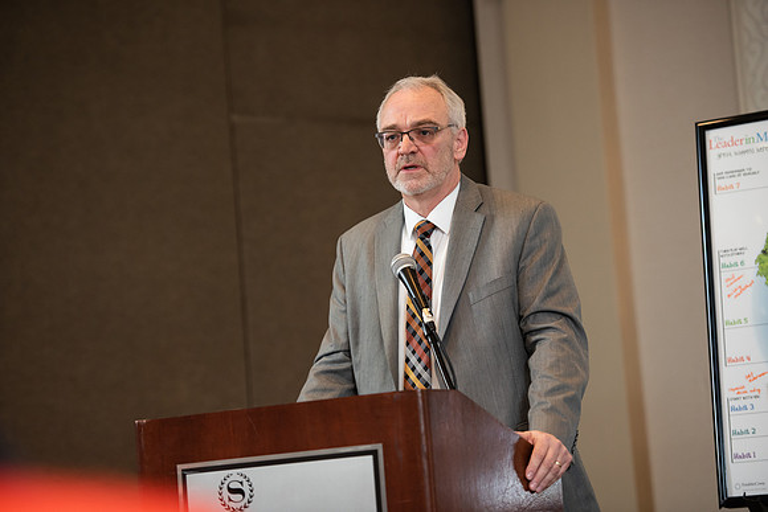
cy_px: 256
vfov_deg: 10.6
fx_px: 2774
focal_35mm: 130
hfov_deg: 15.8
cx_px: 384
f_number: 3.2
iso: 1250
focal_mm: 130
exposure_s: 1/200
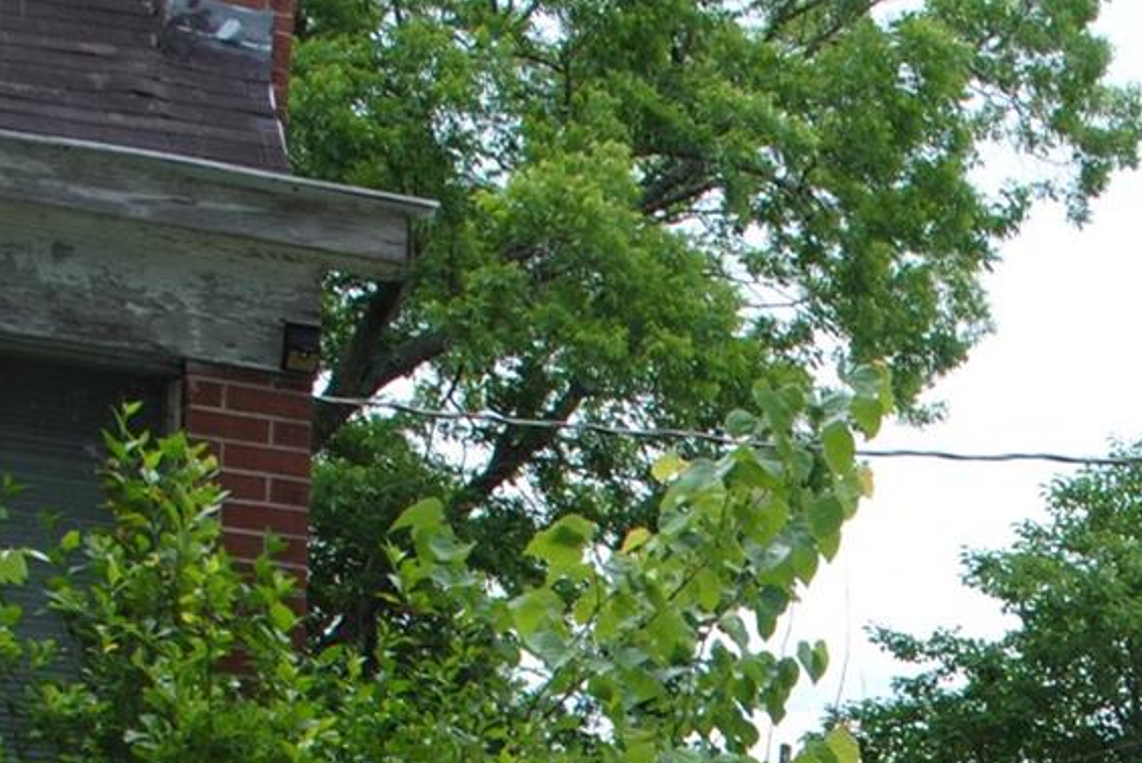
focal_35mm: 98
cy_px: 1354
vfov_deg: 12.8
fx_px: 3111
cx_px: 1488
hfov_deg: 19.2
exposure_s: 1/200
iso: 100
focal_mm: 18
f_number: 6.3
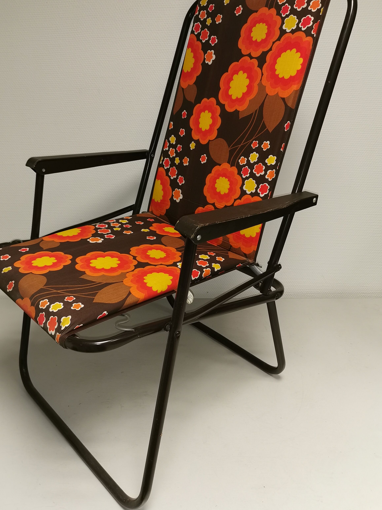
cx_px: 170
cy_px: 225
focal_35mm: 32
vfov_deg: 56.7
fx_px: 471
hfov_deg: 44.1
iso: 125
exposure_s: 1/100
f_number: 1.8
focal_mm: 5.58
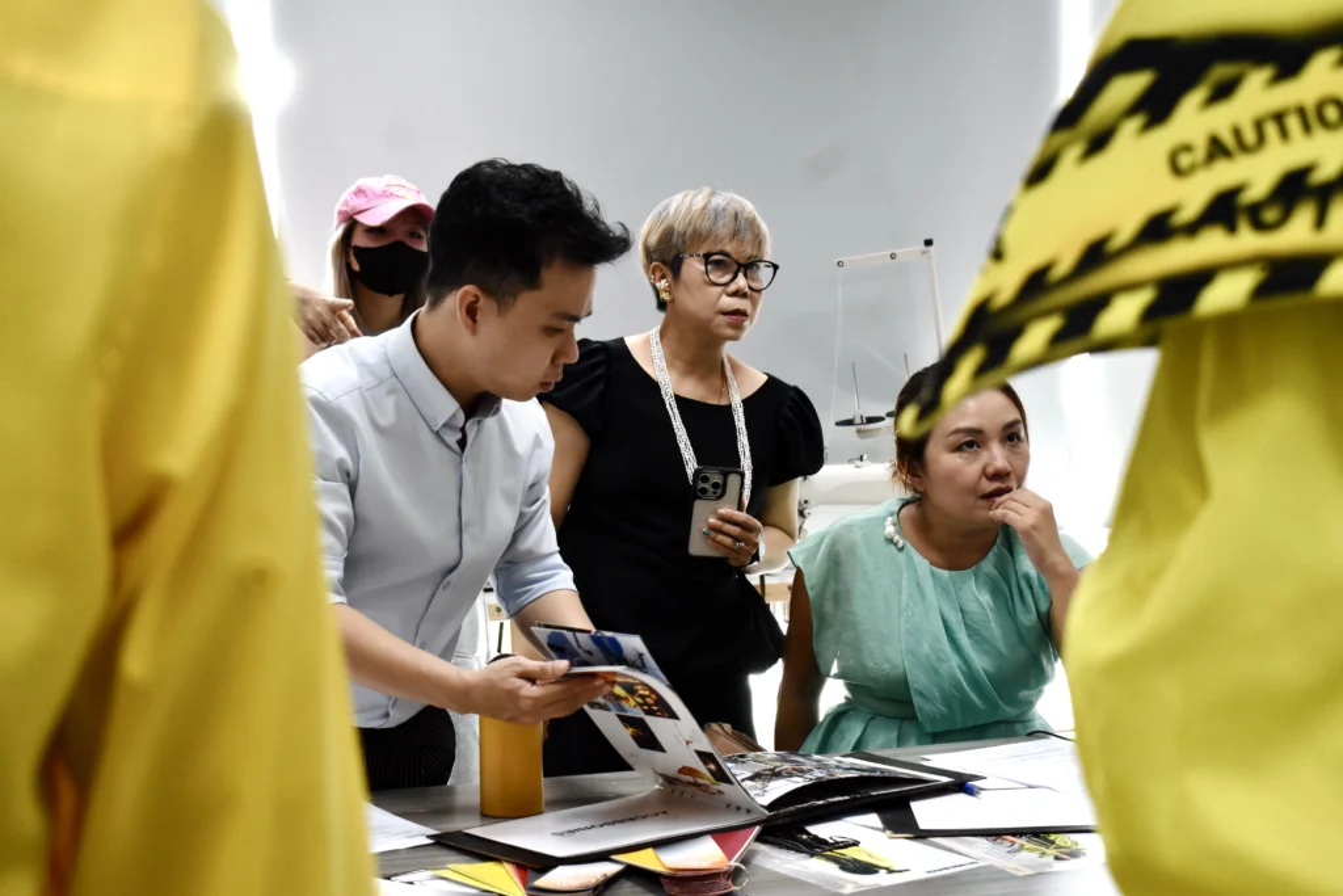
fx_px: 2350
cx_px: 672
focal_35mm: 63
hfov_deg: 31.9
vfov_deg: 21.6
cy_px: 448
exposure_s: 1/125
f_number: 5.6
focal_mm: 42
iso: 1000
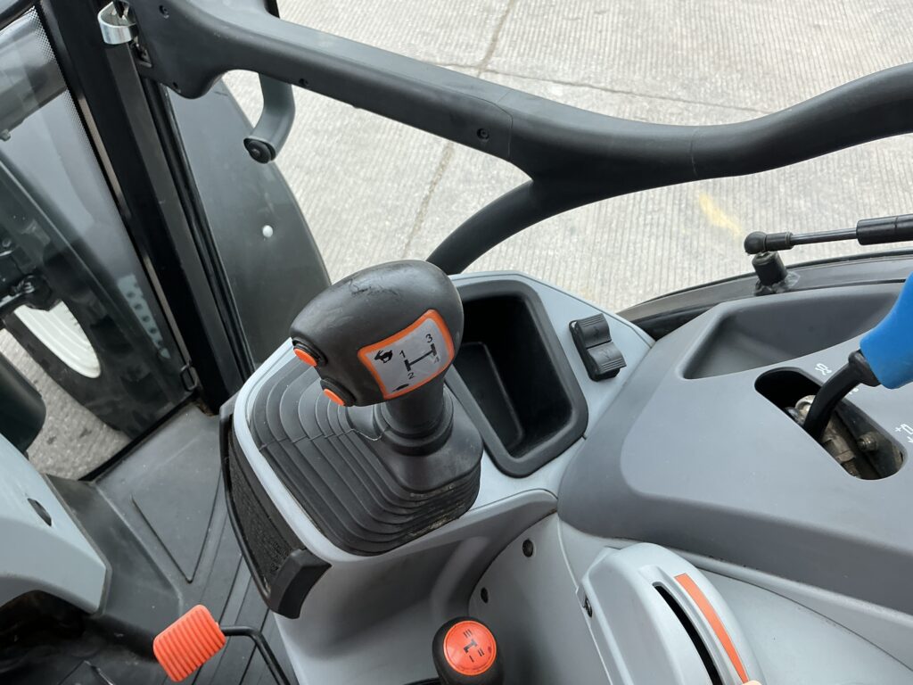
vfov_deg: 49.7
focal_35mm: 28
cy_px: 342
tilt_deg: -51.8
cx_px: 456
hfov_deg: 63.4
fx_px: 739
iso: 25
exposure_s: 1/122
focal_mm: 3
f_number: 1.8
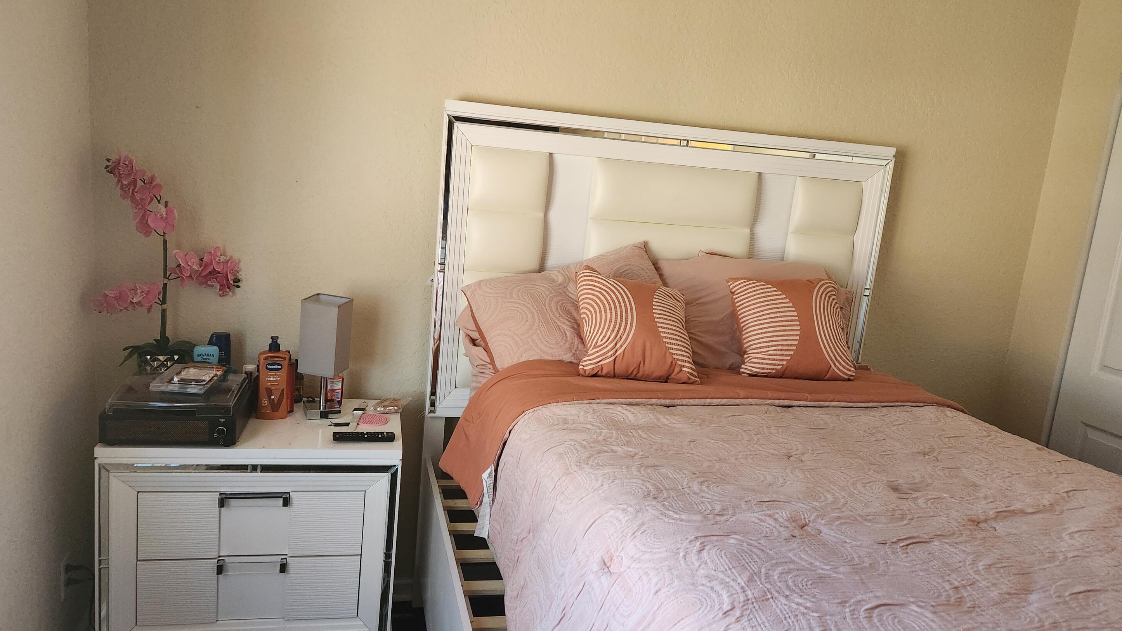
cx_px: 550
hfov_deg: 71.9
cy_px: 326
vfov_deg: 44.4
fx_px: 774
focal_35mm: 26
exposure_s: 1/120
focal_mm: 5.4
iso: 800
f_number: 1.8
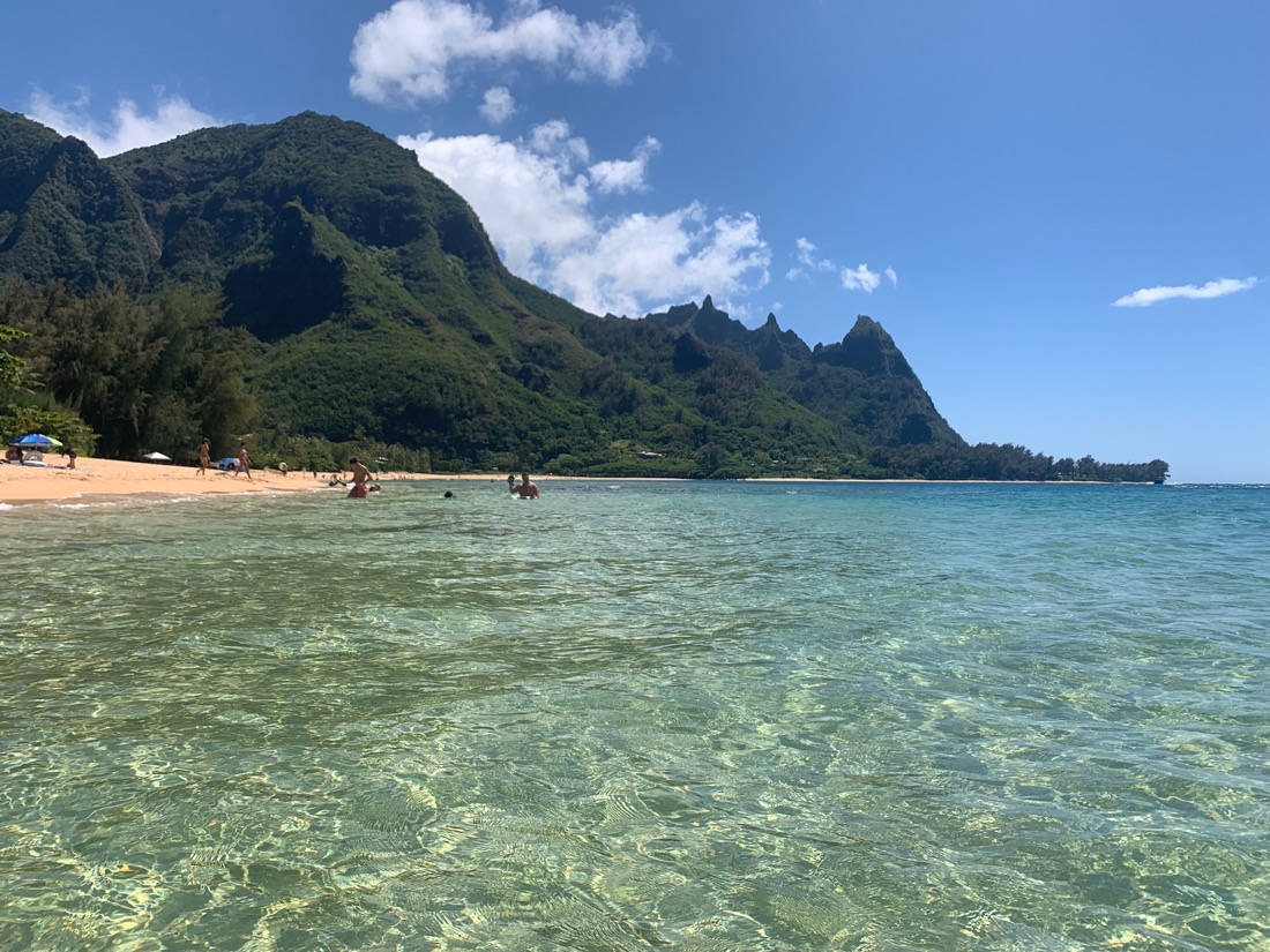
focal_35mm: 26
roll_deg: +0.9
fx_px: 954
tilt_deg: +0.5
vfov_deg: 53.1
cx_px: 635
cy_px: 476
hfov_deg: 67.3
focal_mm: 4.25
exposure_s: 1/3185
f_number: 1.8
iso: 25
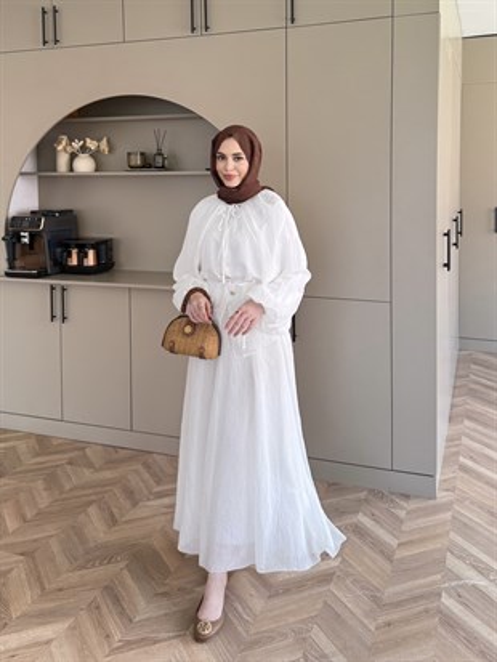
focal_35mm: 24
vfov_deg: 71.6
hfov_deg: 56.8
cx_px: 248
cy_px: 331
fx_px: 459
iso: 80
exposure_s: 1/121
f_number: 1.78
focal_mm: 6.76
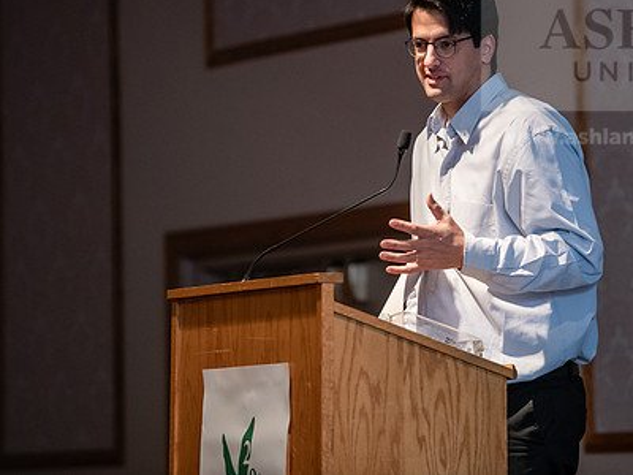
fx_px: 4590
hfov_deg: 7.9
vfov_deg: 5.9
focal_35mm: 251
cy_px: 170
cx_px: 434
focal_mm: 180
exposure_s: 1/200
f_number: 3.2
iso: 3200
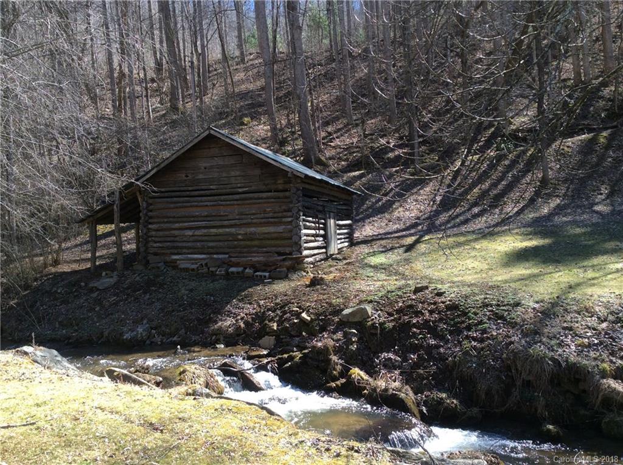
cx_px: 312
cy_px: 232
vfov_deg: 42.8
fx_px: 593
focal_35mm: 33
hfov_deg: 55.4
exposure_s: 1/314
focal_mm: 3.3
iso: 32
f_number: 2.4
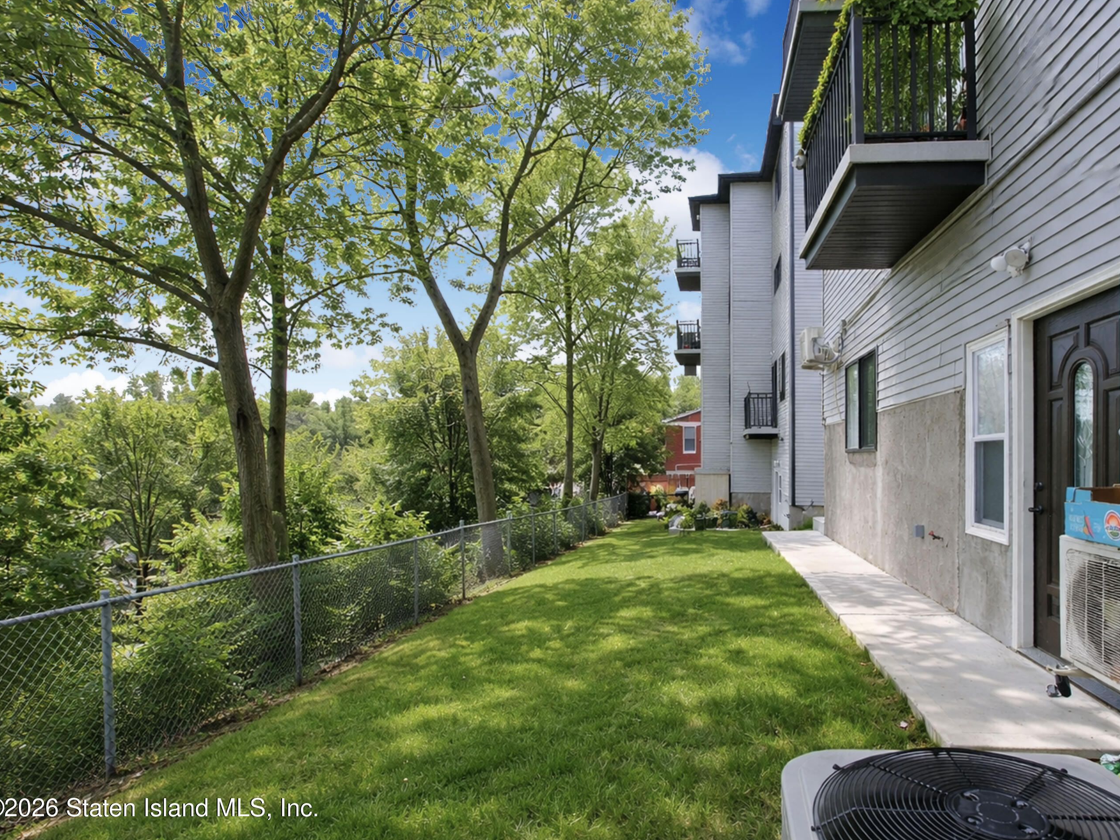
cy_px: 408
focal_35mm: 17
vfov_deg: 74.7
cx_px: 643
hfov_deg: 90.4
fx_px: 550
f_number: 7.1
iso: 400
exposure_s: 1/250
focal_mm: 10
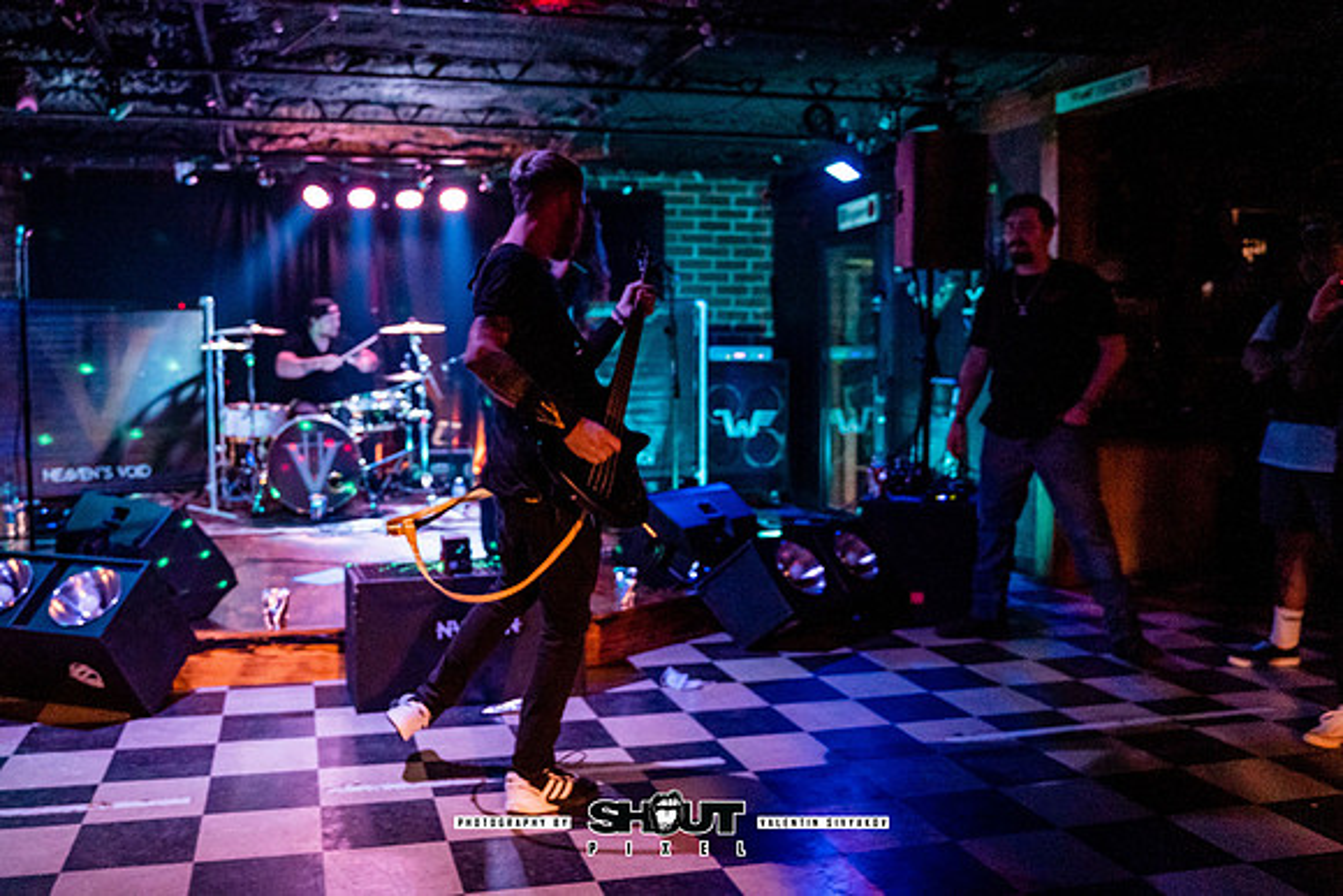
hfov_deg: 59.2
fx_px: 1178
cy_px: 402
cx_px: 594
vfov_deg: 41.6
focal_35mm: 32
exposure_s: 1/200
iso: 2500
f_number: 2.8
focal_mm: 28
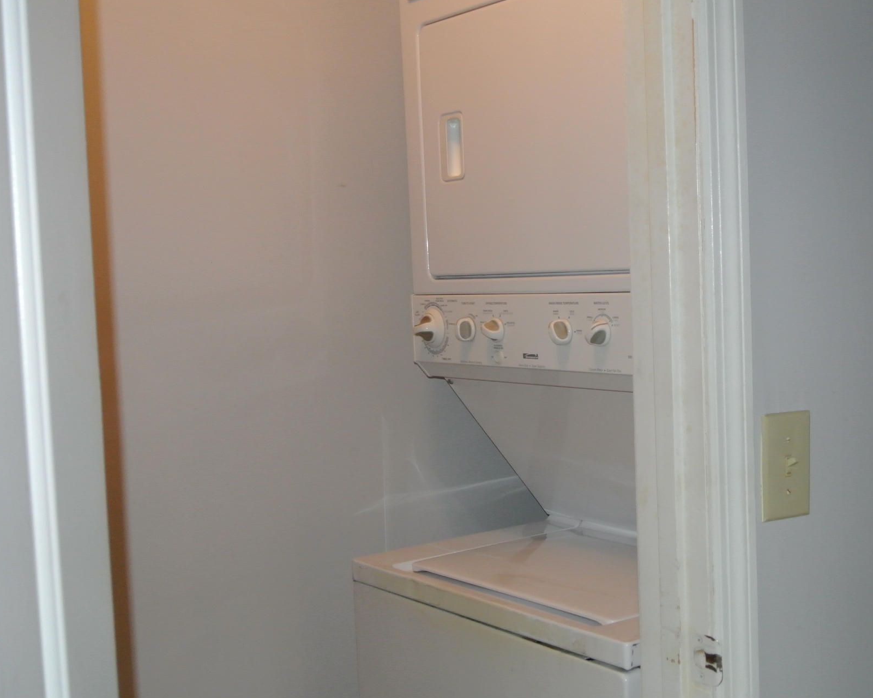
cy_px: 347
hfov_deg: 37.3
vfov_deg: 30.3
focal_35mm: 50
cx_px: 504
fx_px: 1292
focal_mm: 16.3
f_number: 4.2
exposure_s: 1/60
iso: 800
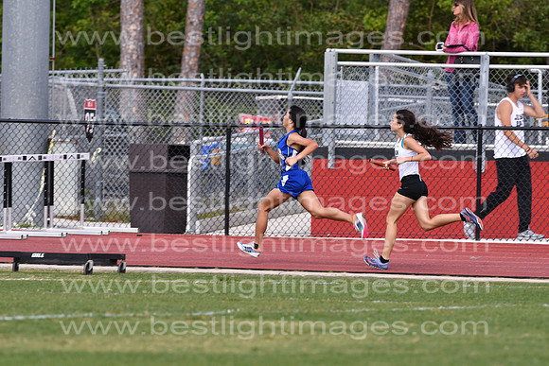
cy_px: 183
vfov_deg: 3.1
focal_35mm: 450
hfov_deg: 4.6
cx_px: 274
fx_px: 6864
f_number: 5.6
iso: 100
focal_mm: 300
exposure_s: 1/320
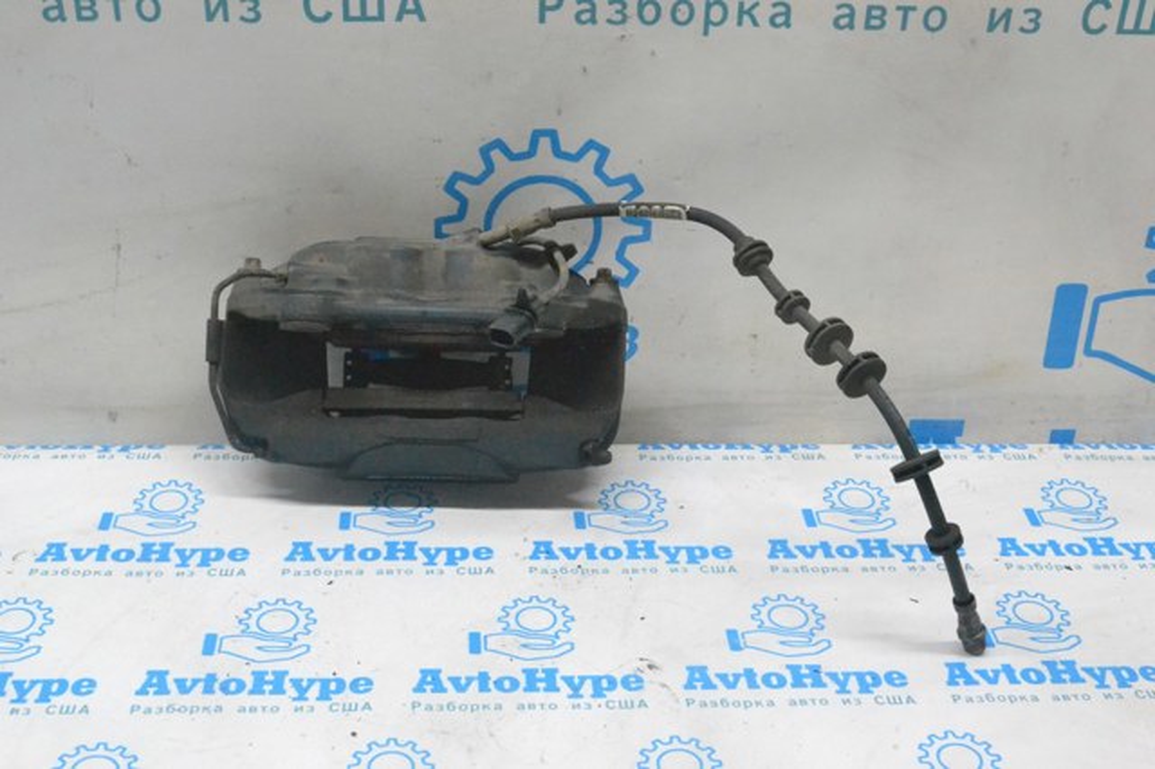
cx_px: 578
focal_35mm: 48
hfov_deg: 41.1
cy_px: 384
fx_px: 1539
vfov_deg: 28.0
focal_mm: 32
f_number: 10
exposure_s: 1/160
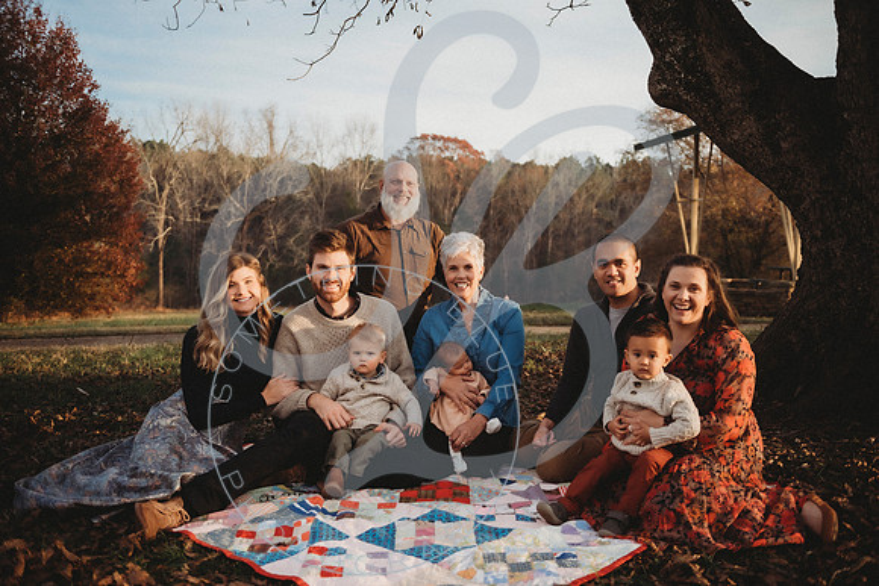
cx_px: 440
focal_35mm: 35
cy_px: 293
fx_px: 855
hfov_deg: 54.4
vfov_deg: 37.9
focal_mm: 35
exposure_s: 1/500
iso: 100
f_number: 2.8
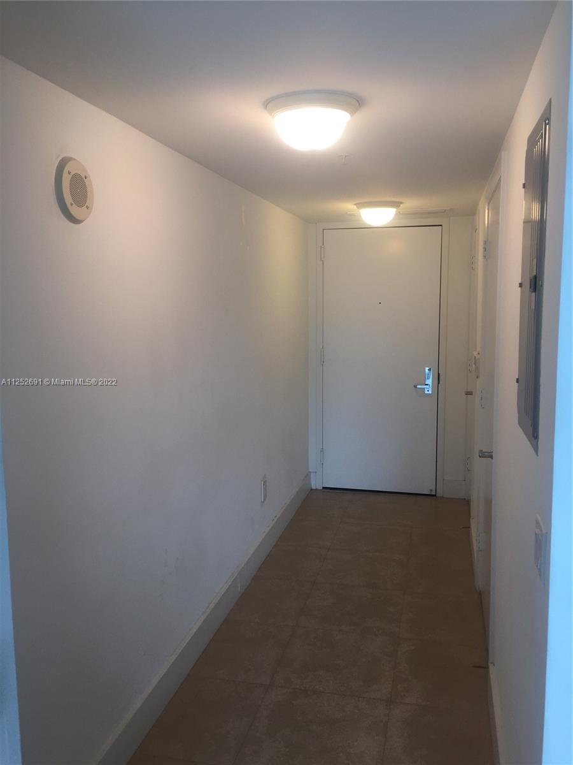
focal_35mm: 29
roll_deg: +0.4
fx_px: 640
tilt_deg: -5.9
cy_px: 382
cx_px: 286
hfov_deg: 48.2
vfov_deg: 61.7
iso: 40
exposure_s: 1/50
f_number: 2.2
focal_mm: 4.15
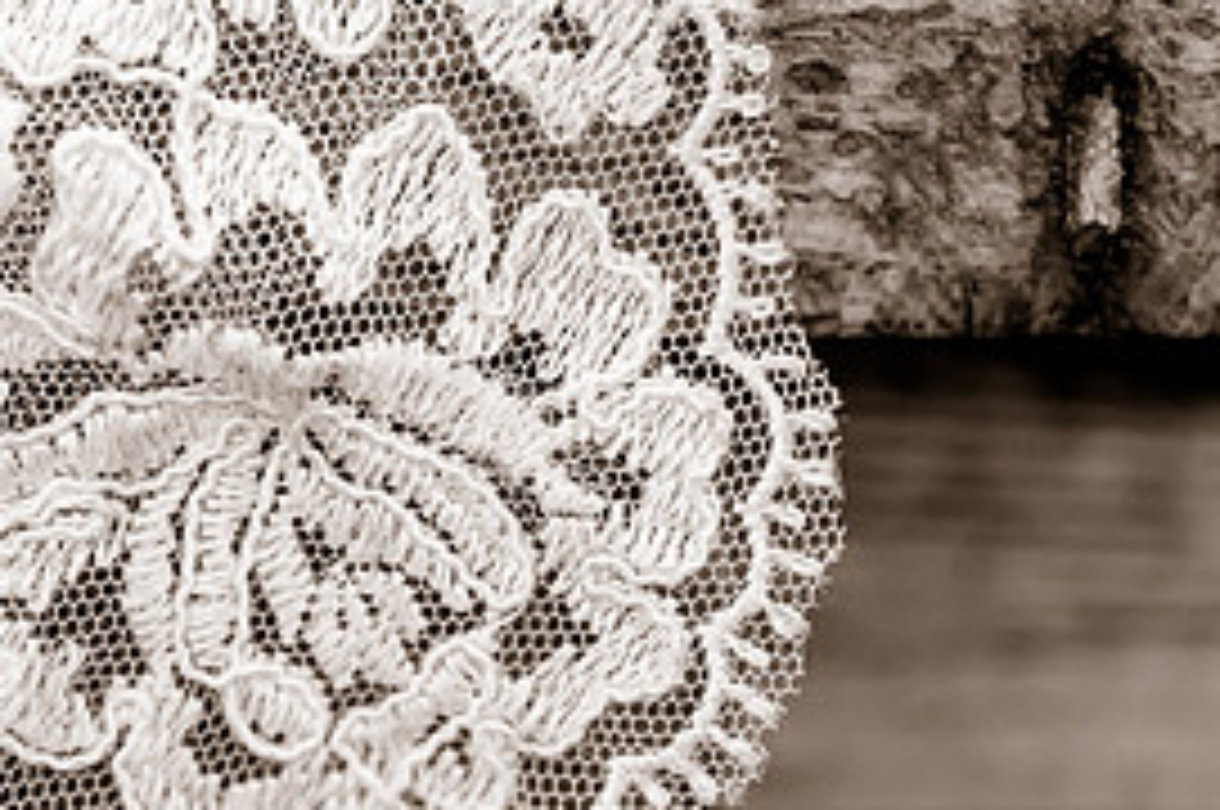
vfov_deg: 6.1
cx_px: 189
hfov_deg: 9.1
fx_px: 7616
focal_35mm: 225
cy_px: 544
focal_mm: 105
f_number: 4
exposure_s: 1/320
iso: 4000
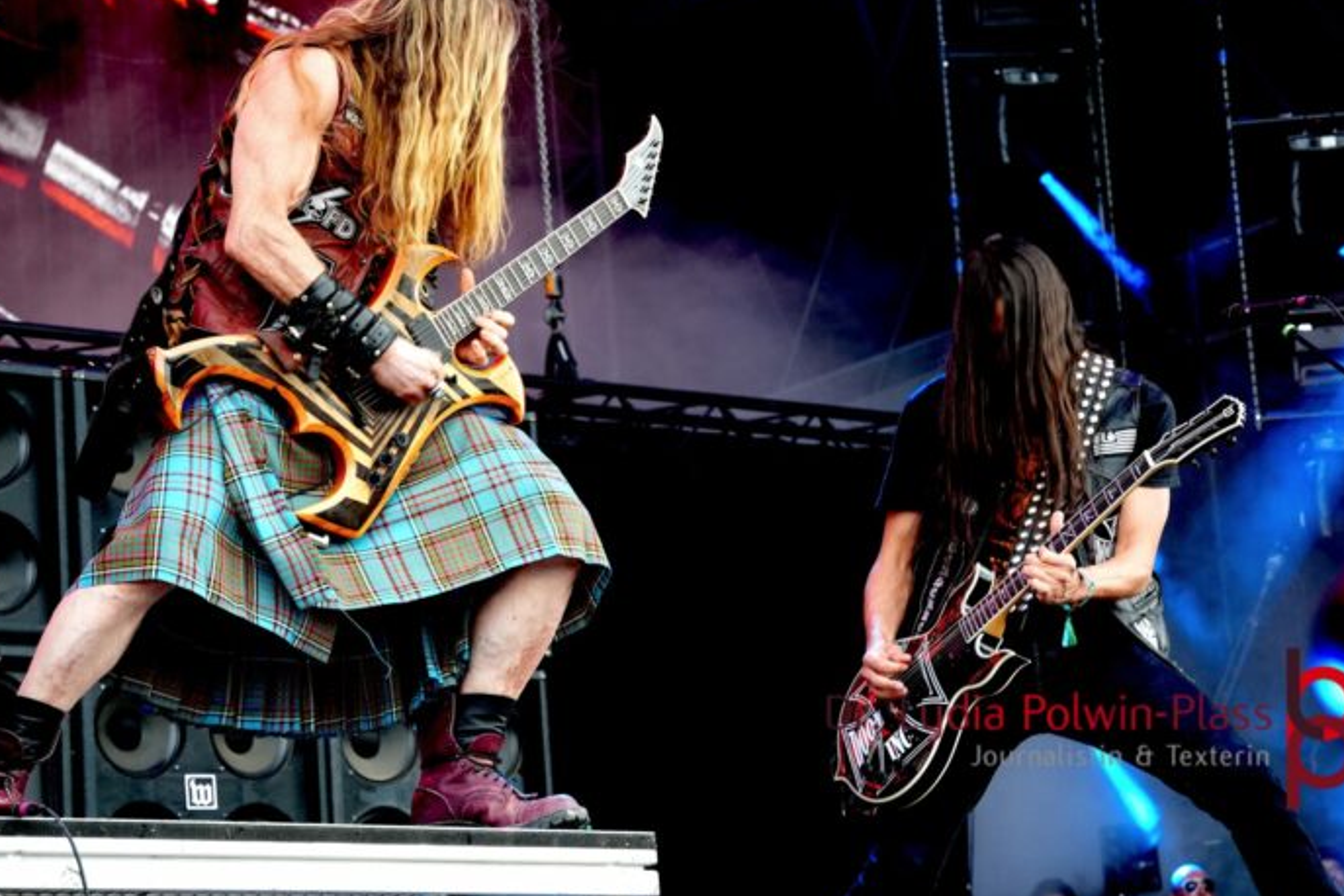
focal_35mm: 114
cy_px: 417
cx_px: 663
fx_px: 4256
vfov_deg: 12.0
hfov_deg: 17.9
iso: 800
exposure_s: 1/125
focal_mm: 68
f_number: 5
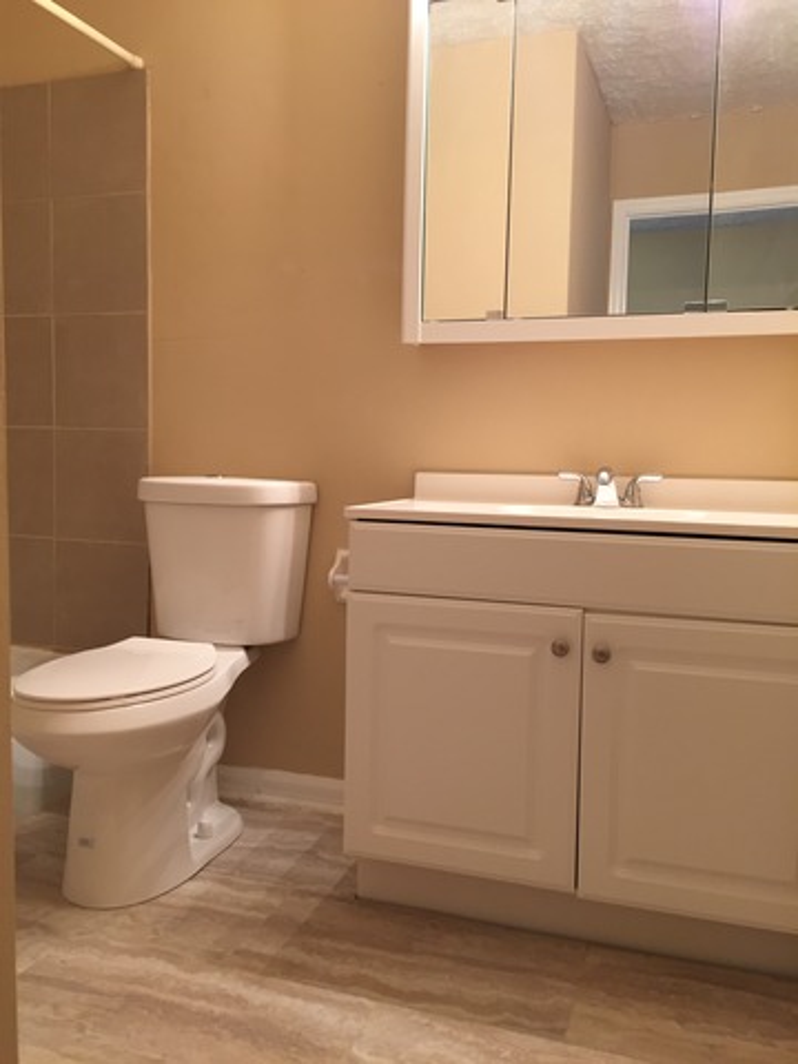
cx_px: 399
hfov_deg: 48.2
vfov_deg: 61.7
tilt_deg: -2.8
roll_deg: -0.4
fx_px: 891
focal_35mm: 29
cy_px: 532
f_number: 2.2
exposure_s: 1/30
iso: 64
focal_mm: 4.15
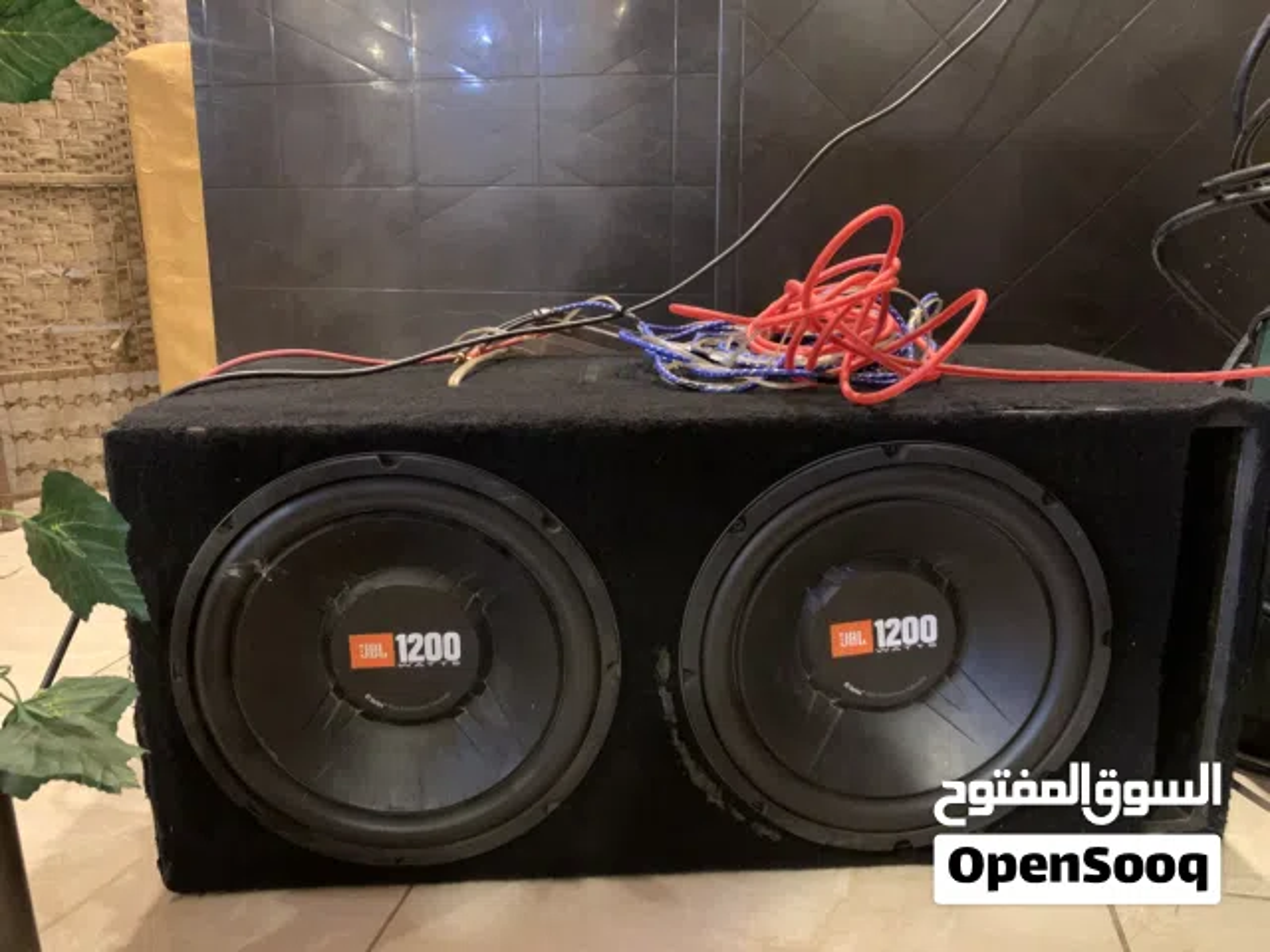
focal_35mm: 26
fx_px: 954
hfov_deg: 67.3
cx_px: 635
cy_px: 476
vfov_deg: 53.1
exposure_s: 1/21
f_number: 1.8
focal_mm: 4.25
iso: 800
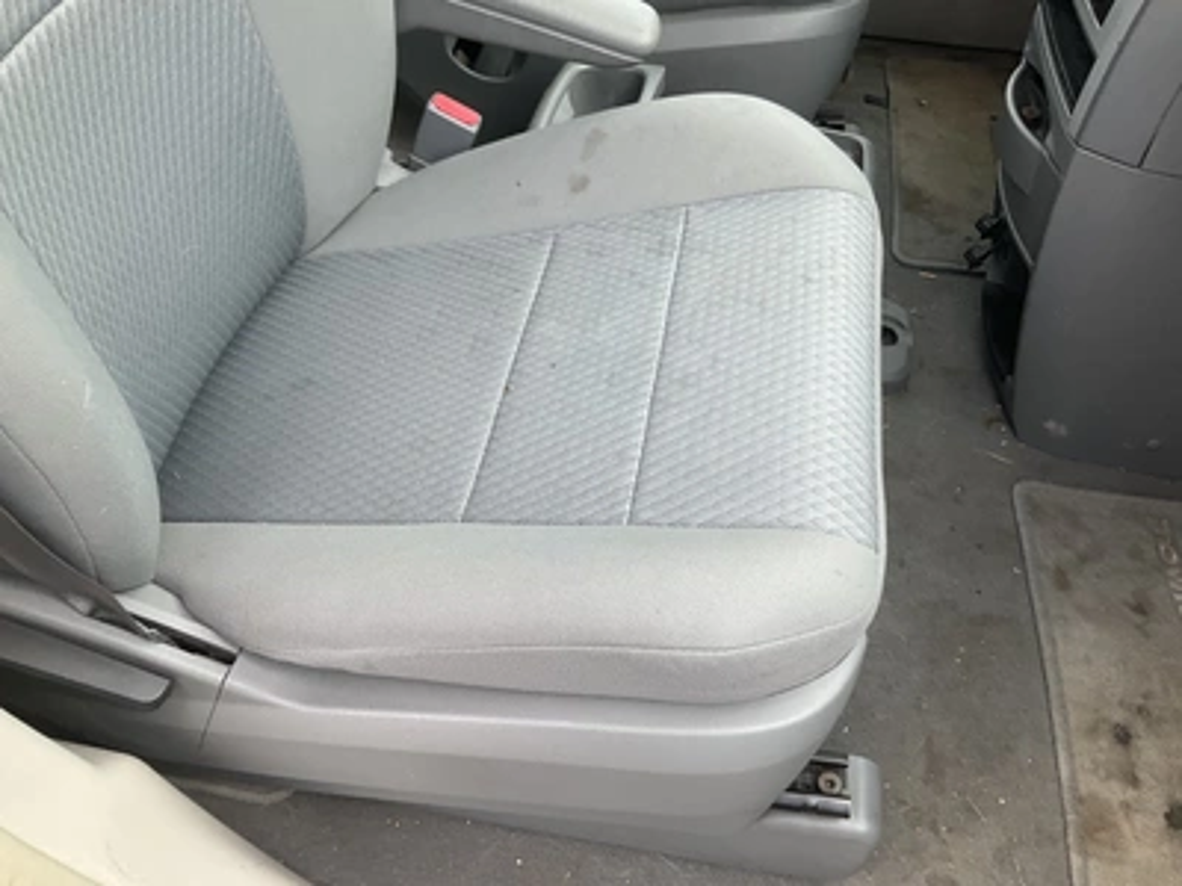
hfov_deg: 61.7
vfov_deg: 48.2
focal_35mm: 29
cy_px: 443
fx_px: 990
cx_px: 591
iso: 20
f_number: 1.8
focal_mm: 3
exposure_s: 1/148
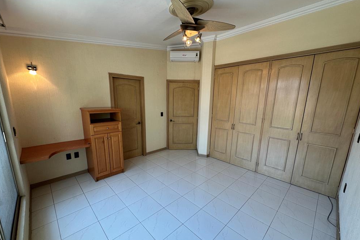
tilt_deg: -11.7
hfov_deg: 100.4
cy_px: 129
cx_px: 176
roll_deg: -0.2
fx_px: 150
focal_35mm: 15
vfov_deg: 77.2
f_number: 2.2
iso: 125
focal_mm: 2.22
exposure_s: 1/120
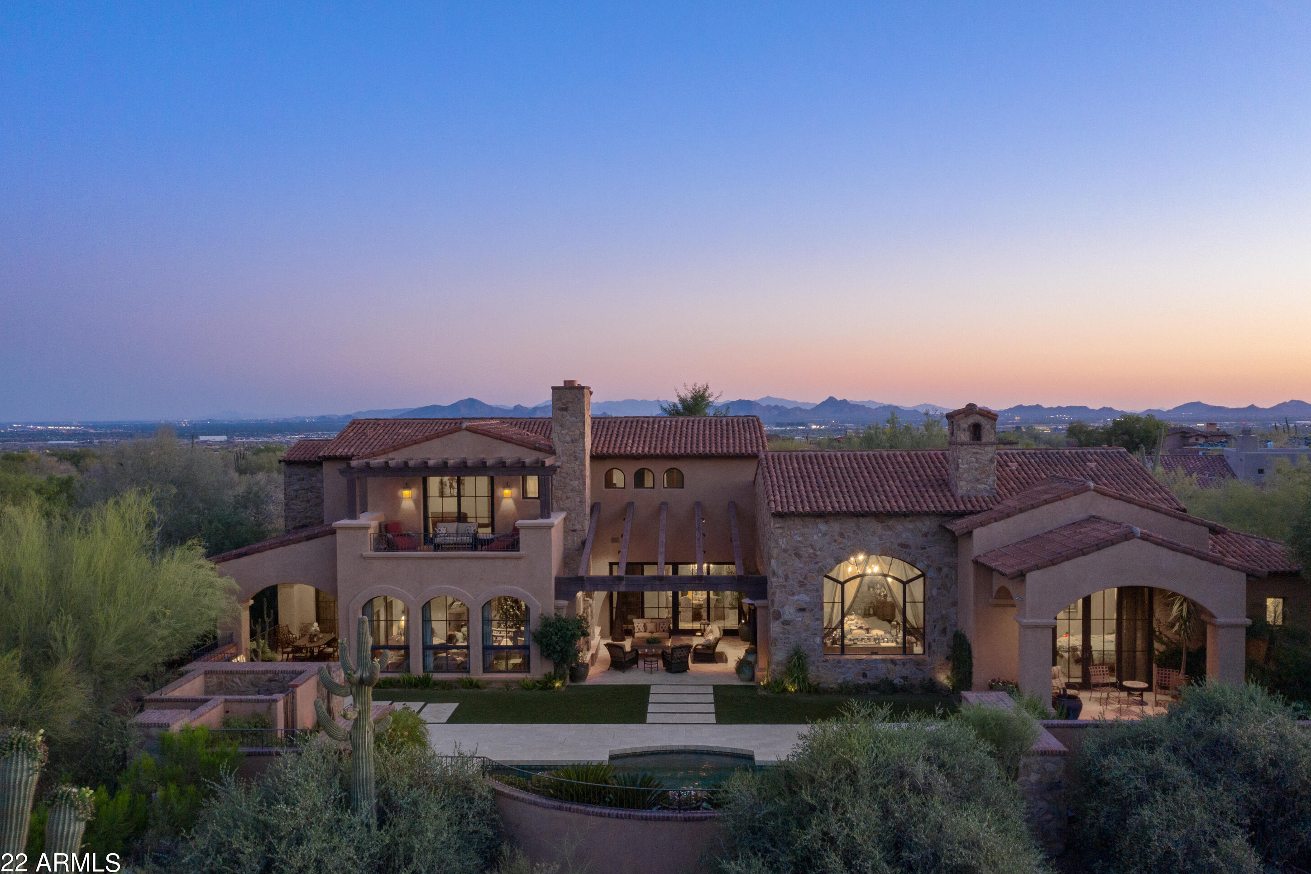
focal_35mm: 29
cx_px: 649
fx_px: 1056
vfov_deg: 44.9
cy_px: 451
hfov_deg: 63.7
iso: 500
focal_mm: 10.26
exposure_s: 1/10
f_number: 6.3
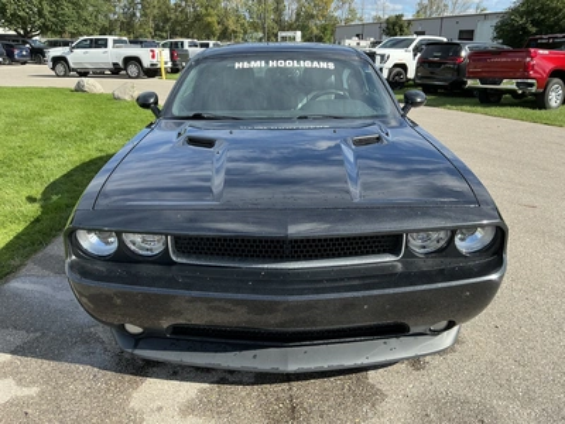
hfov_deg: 63.4
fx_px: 457
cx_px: 282
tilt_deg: -19.7
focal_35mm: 28
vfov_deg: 49.7
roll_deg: -0.6
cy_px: 212
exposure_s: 1/759
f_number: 1.8
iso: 25
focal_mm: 3
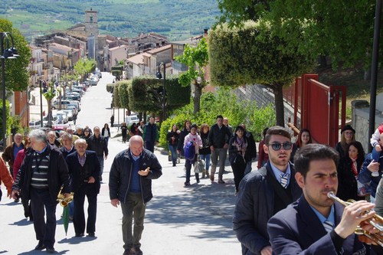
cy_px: 128
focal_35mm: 90
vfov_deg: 15.2
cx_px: 192
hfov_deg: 22.6
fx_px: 957
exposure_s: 1/320
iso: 640
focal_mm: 60
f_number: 11
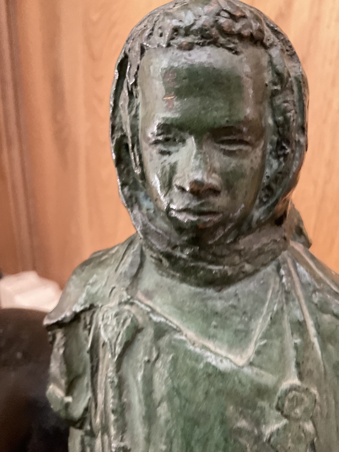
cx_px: 170
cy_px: 226
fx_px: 379
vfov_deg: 61.7
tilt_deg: -17.8
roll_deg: -0.5
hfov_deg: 48.2
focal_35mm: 29
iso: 640
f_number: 1.8
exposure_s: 1/15
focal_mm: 3
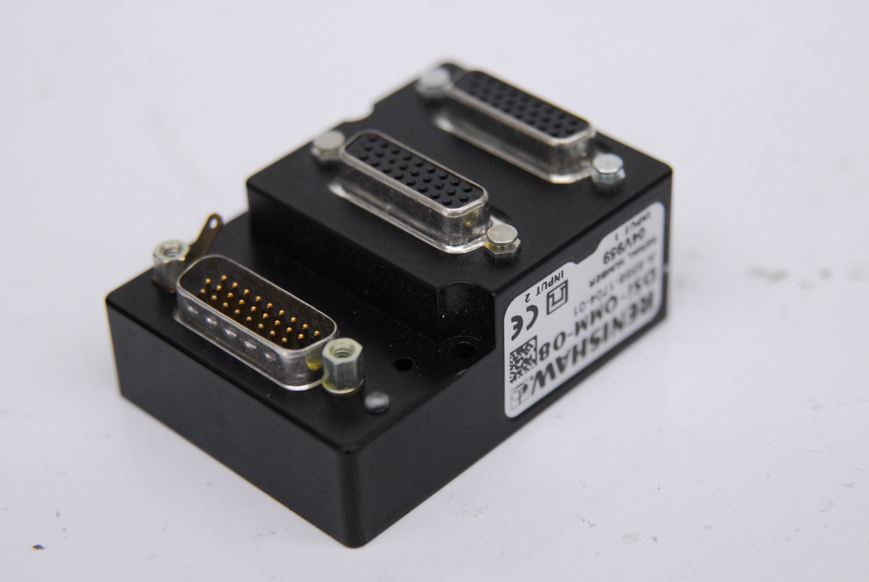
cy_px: 291
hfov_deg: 19.4
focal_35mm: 105
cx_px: 434
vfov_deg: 13.1
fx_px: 2538
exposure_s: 1/160
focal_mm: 70
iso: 800
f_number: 4
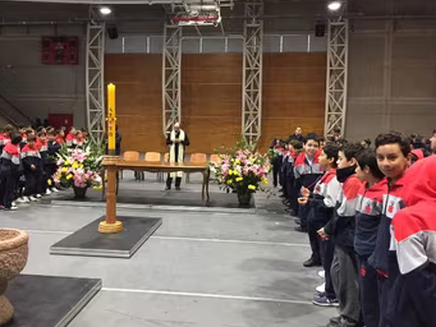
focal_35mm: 34
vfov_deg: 41.8
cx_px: 191
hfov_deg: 53.8
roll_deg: -1.6
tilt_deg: -2.0
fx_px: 428
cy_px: 144
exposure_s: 1/17
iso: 125
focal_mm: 4.15
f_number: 2.2
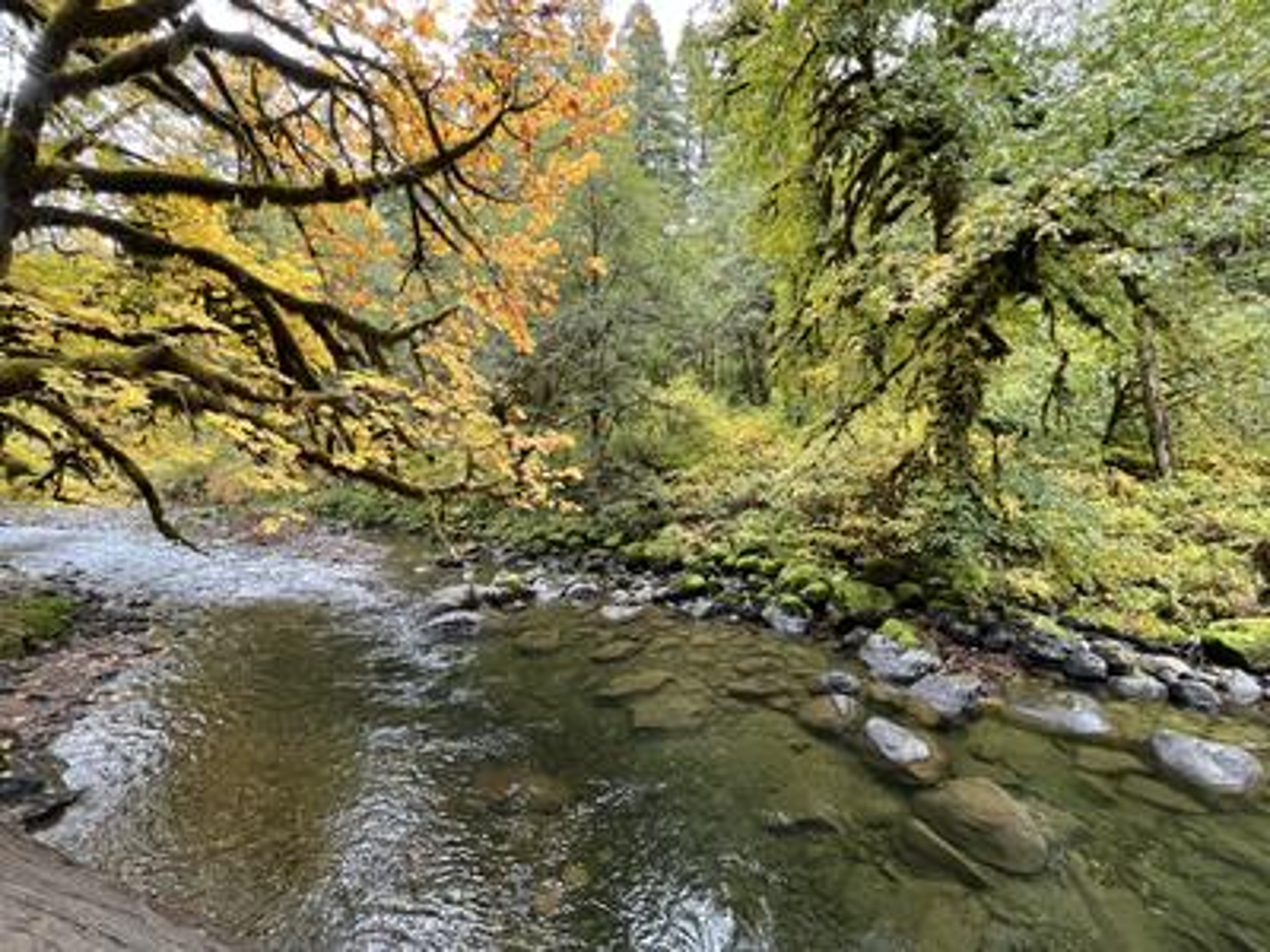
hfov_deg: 106.2
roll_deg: +0.4
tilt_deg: -0.3
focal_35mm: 13
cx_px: 635
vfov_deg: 89.9
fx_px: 477
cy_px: 476
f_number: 1.8
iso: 200
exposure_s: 1/121
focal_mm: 1.57
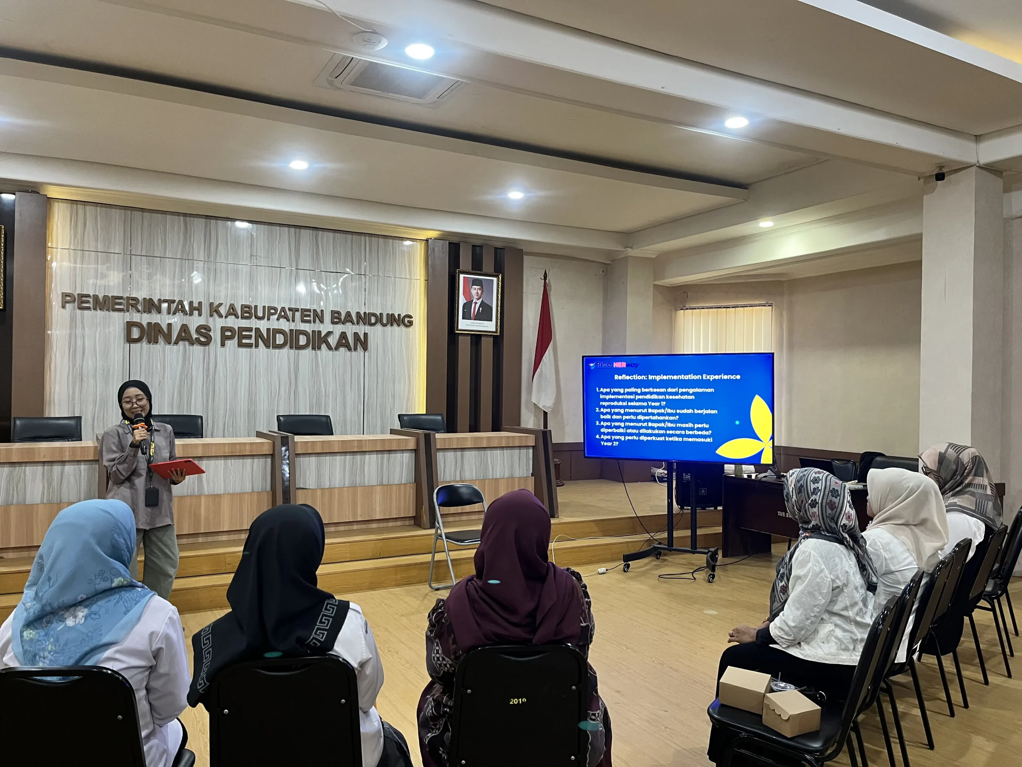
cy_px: 384
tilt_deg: -0.2
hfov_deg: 67.3
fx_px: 768
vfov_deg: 53.1
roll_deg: -0.4
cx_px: 511
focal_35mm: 26
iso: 200
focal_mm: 5.1
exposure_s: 1/50
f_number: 1.6
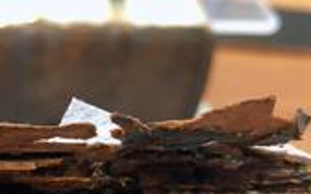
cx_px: 11
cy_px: 190
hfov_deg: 29.3
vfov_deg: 19.2
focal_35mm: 66
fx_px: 559
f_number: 2.2
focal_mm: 4.15
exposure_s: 1/30
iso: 50
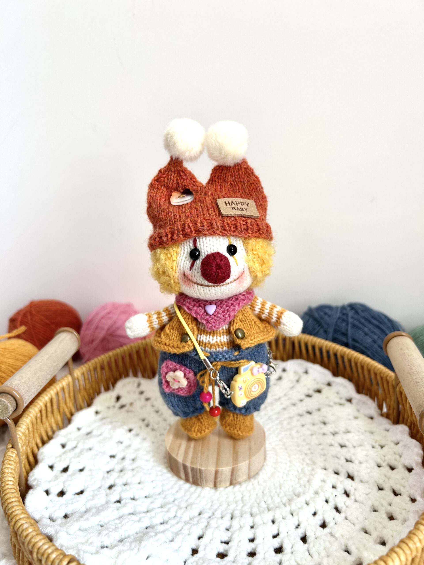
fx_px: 425
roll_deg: +0.4
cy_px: 282
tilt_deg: -14.8
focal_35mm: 26
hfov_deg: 53.1
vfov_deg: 67.3
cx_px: 212
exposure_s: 1/121
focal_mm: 5.7
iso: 64
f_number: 1.5
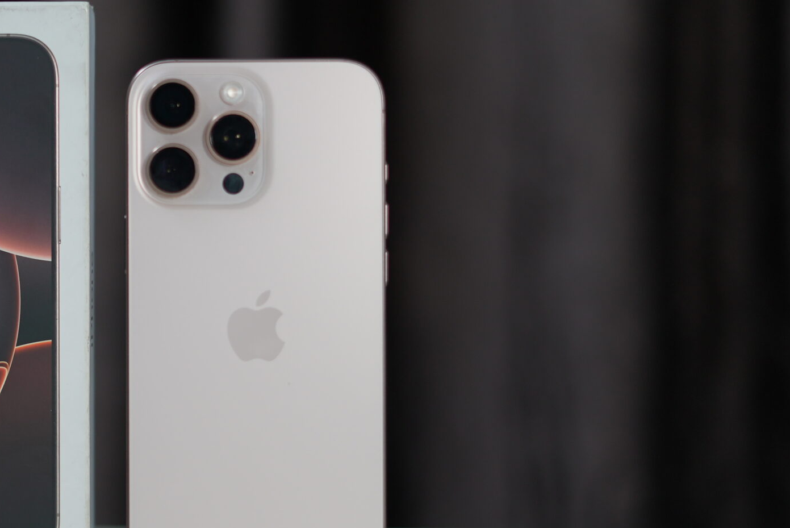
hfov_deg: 21.8
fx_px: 2020
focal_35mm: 92
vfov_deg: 14.9
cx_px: 120
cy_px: 281
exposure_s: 1/100
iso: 320
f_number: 1.8
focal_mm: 50
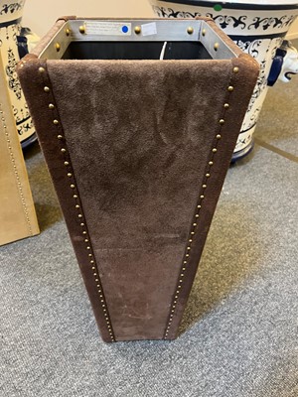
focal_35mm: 26
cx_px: 149
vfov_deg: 67.3
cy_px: 198
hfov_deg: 53.1
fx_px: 298
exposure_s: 1/33
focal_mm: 5.1
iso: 400
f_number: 1.6
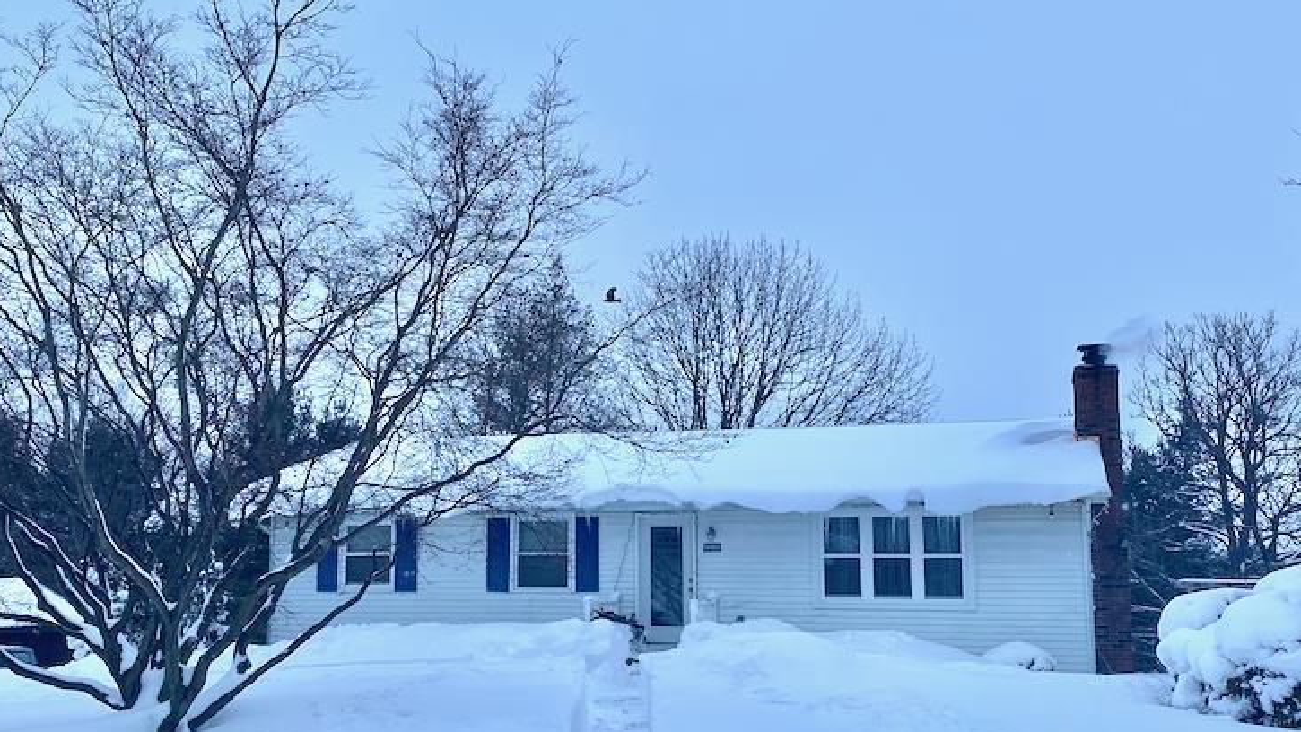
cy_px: 427
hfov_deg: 50.4
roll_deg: +0.7
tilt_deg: +4.8
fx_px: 1380
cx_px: 585
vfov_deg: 29.7
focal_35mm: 40
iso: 32
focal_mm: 4.25
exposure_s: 1/799
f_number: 1.8
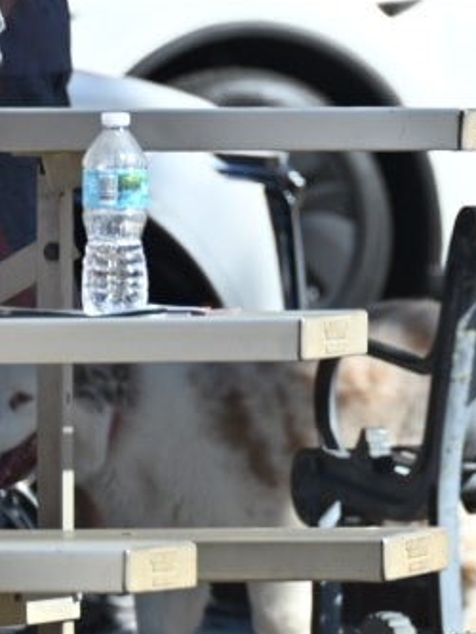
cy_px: -211
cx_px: 1279
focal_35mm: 1122
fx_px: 20558
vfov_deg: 1.8
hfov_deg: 1.3
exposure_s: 1/500
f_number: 8
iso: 320
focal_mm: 270
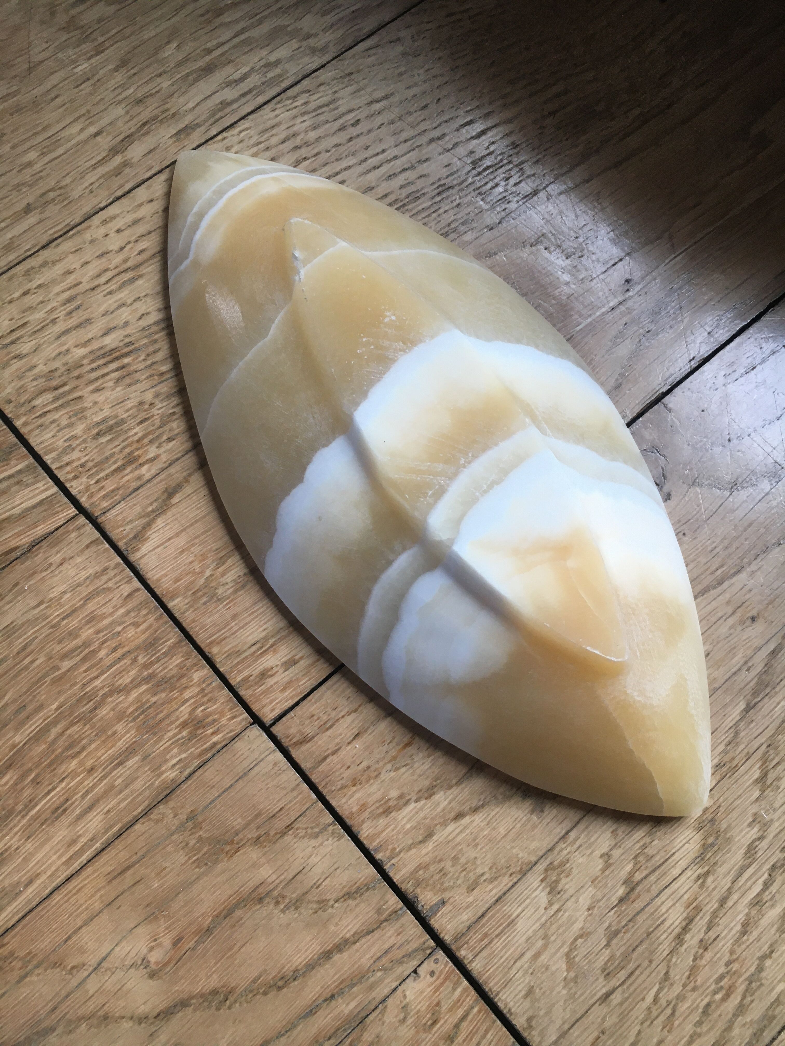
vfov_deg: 61.7
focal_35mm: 29
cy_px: 523
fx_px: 877
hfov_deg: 48.2
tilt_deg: -76.8
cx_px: 392
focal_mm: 4.15
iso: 40
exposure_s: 1/33
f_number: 2.2
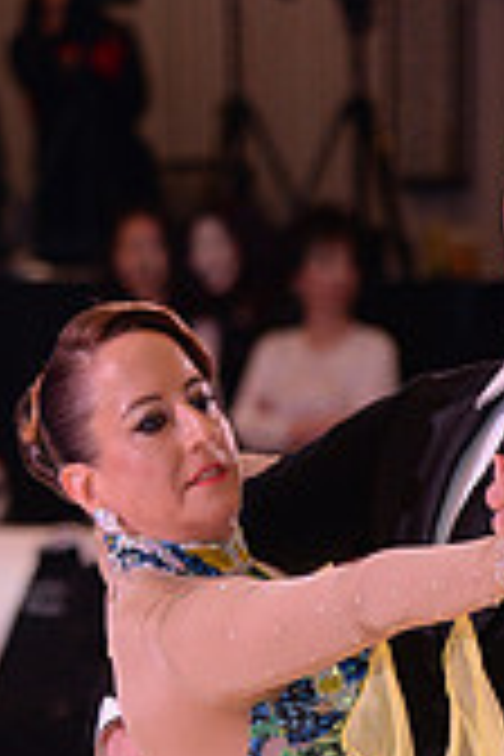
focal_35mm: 414
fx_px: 8693
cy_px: 1008
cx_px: 457
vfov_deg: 5.0
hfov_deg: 3.3
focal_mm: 120
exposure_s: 1/250
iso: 2000
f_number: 4
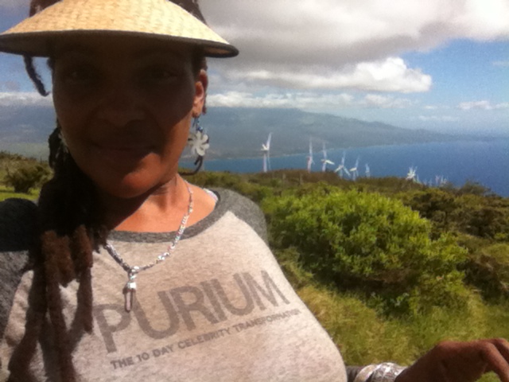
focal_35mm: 35
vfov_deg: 40.7
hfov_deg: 52.6
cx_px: 254
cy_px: 191
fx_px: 515
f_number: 2.4
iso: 160
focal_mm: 3.85
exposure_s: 1/7267
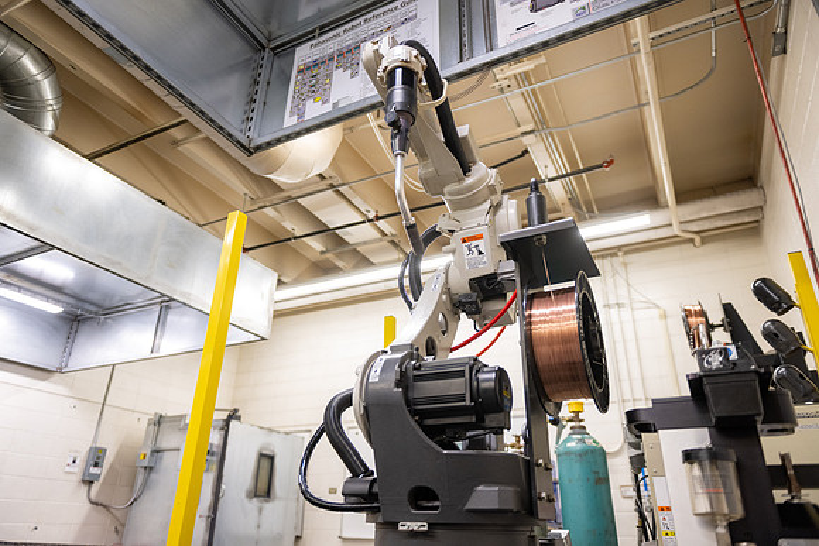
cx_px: 410
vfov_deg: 53.2
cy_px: 273
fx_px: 546
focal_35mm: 24
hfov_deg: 73.7
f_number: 2.8
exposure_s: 1/200
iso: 1250
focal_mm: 24
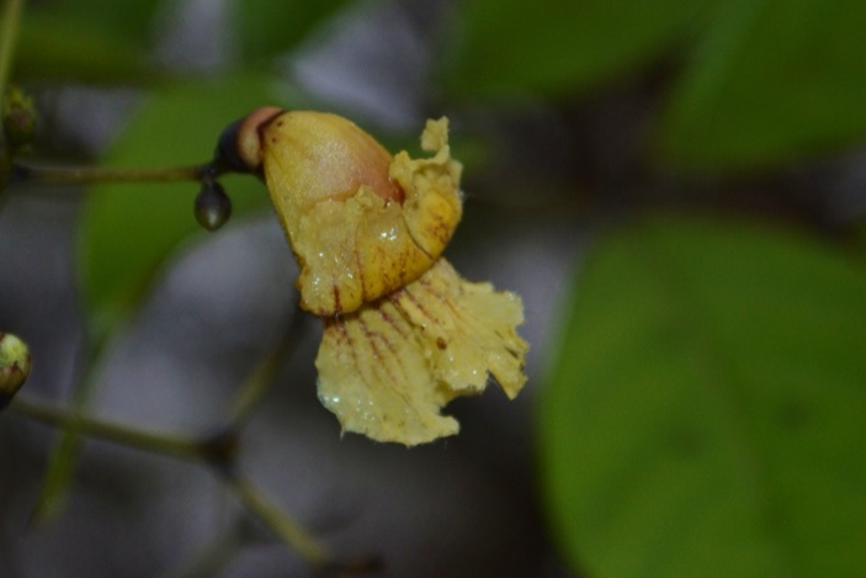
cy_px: 295
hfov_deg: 19.3
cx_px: 382
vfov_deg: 13.0
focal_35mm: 106
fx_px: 2542
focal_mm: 55
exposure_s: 1/200
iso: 280
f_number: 5.6
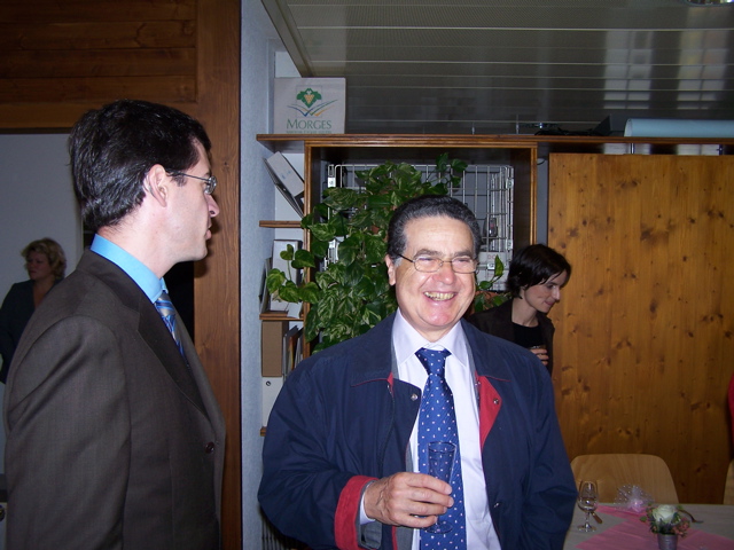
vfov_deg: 37.7
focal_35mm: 38
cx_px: 367
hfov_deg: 49.0
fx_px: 806
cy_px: 275
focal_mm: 6.3
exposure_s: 1/60
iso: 80
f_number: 2.8
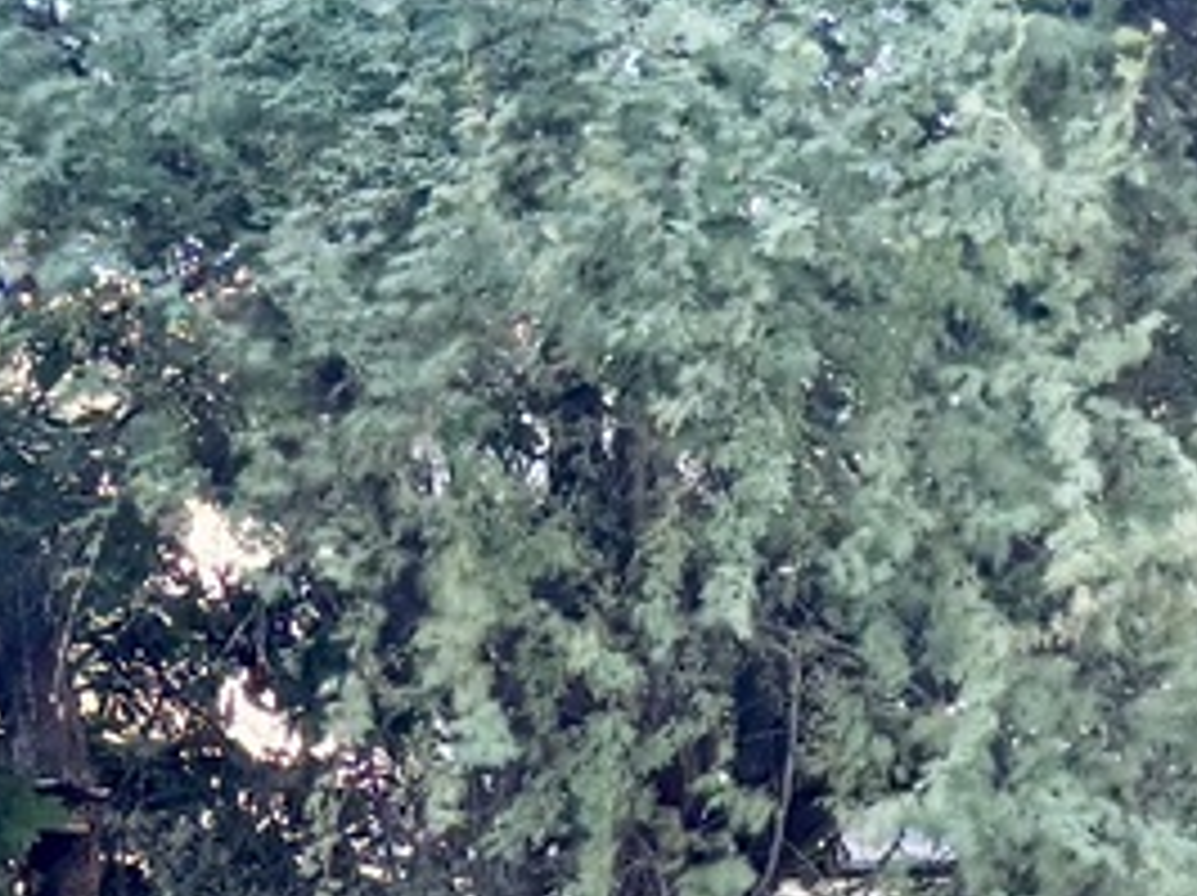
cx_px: 2160
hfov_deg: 12.7
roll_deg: -0.8
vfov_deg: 10.2
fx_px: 4871
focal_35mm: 141
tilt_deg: -5.2
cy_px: 1229
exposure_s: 1/302
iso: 50
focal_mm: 5.96
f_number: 1.6
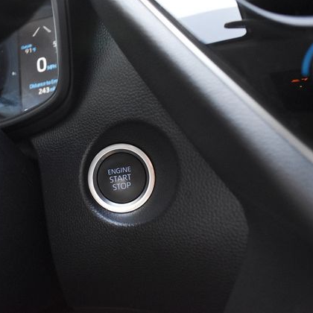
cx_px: 134
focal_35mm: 35
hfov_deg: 47.1
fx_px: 358
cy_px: 155
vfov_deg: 47.2
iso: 2200
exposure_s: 1/125
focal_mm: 18
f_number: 3.5
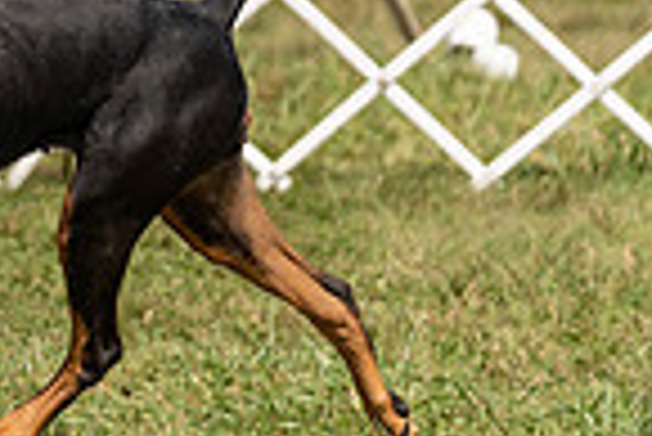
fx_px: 12727
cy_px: -76
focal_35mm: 702
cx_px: -366
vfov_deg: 2.0
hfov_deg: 2.9
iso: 200
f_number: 2.8
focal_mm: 151
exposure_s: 1/3200
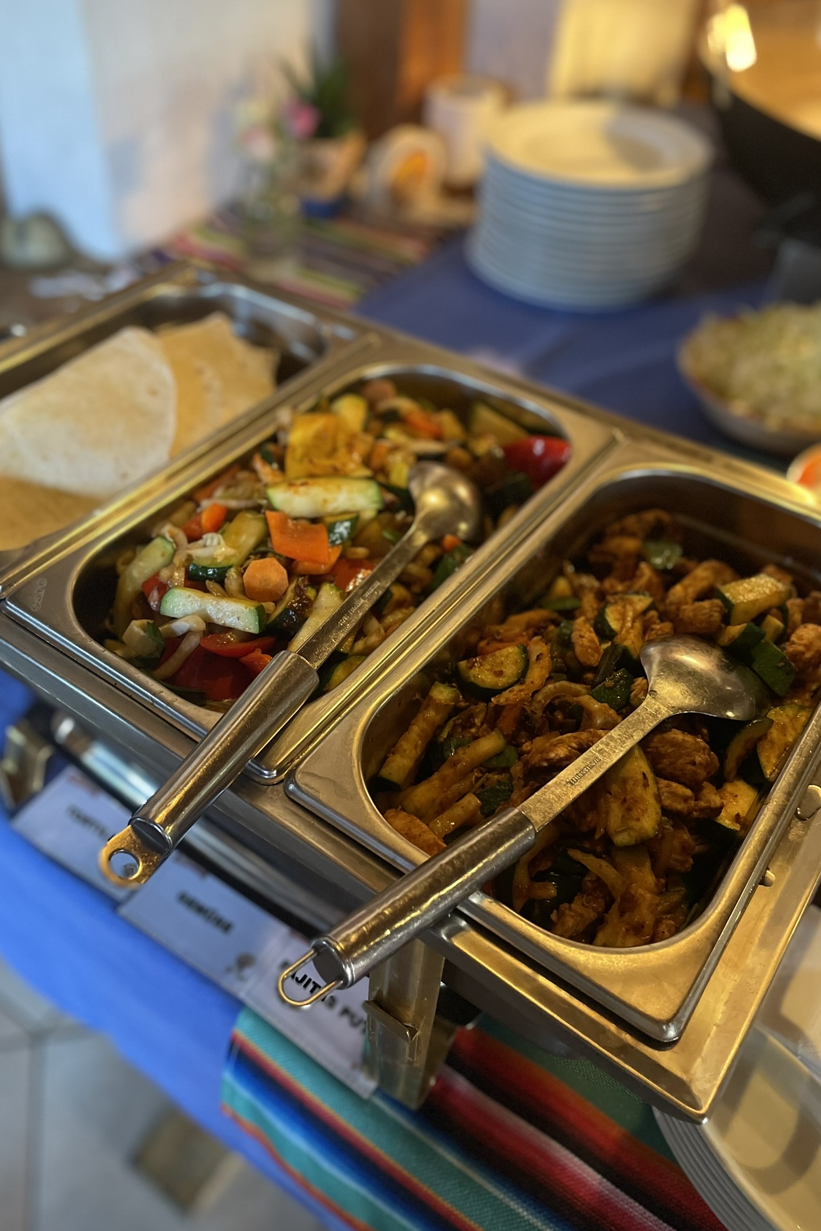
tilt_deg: -45.2
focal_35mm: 28
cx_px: 346
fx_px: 958
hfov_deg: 46.2
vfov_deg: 65.5
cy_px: 622
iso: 500
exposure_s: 1/50
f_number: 1.6
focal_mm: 4.2
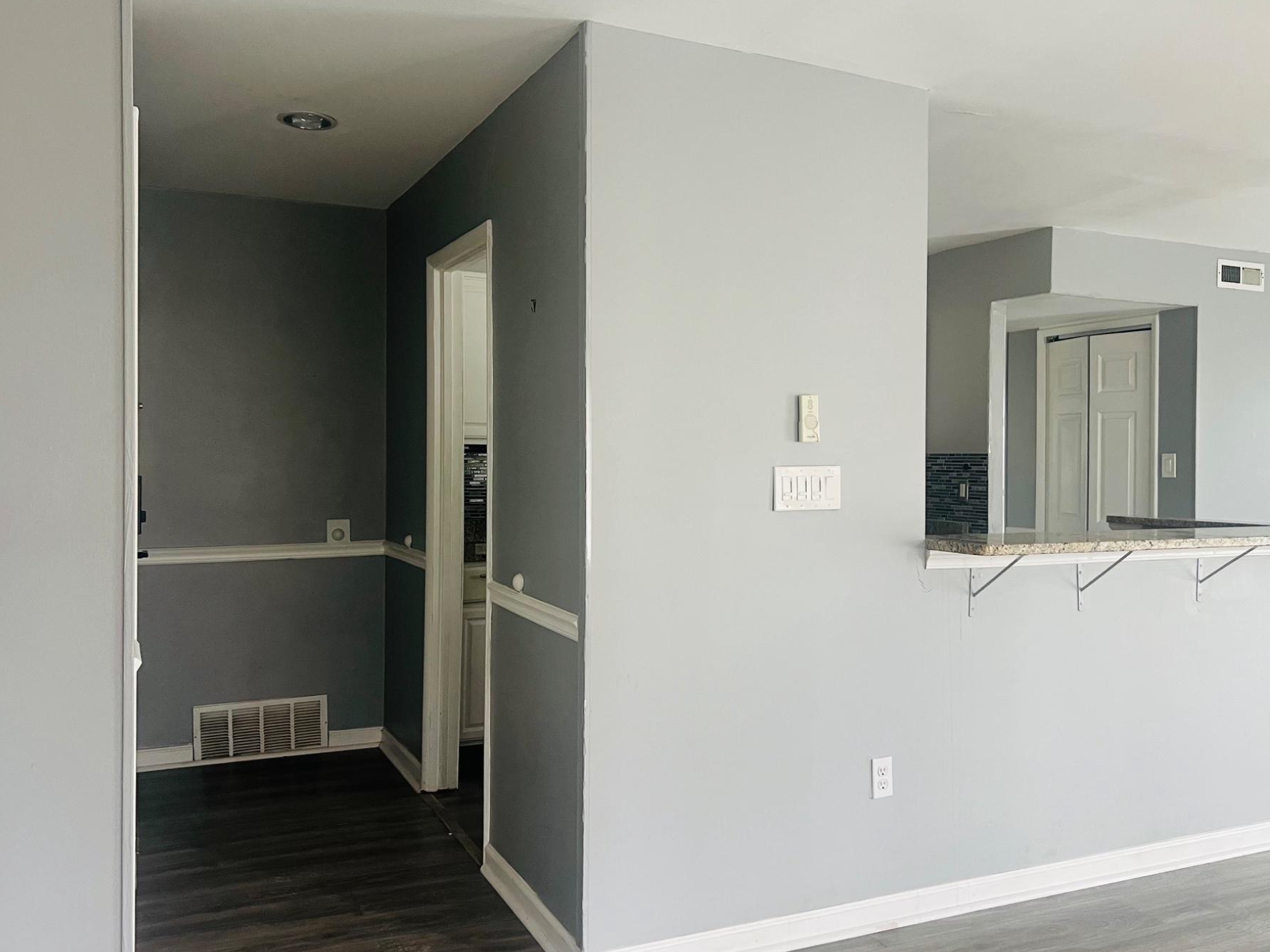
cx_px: 627
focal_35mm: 30
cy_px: 463
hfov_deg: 60.0
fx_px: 1101
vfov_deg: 46.8
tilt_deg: -0.8
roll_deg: -0.3
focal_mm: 5.7
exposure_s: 1/75
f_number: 1.5
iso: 125
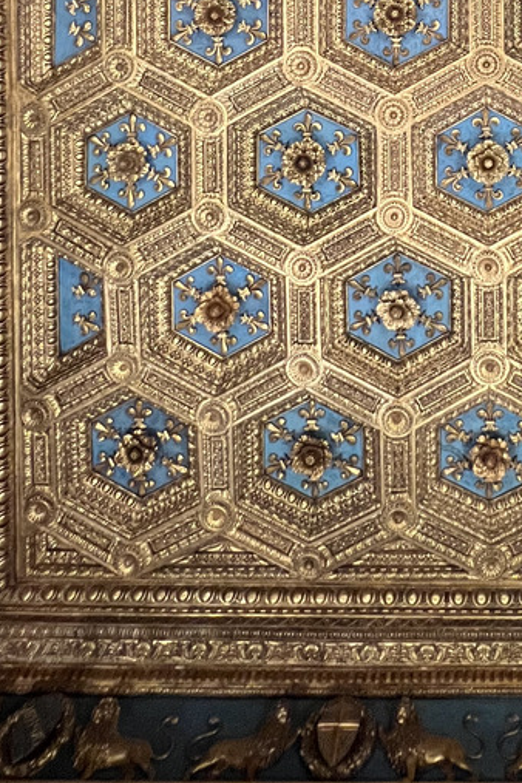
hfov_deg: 38.6
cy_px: 3
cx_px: 459
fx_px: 696
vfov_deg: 48.5
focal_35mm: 32
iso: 500
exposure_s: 1/50
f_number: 1.8
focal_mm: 1.57
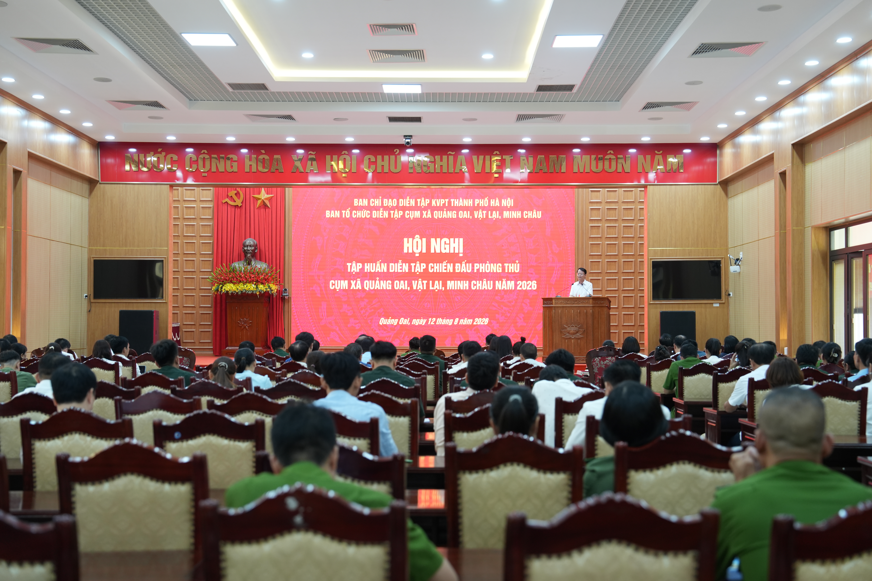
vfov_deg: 27.5
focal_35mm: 49
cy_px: 290
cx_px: 436
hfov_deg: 40.3
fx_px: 1187
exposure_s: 1/100
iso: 1000
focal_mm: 49
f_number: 3.2
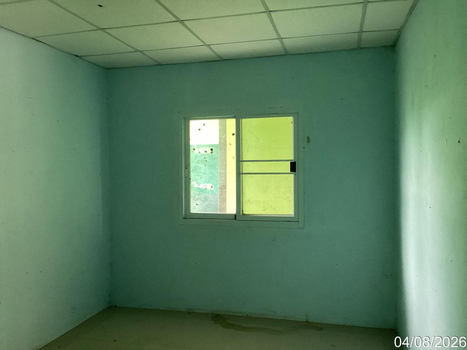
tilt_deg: -2.7
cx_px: 234
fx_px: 418
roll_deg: +0.2
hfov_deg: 58.4
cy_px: 175
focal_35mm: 31
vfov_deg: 45.4
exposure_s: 1/50
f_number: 2.4
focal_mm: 3.3
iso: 200
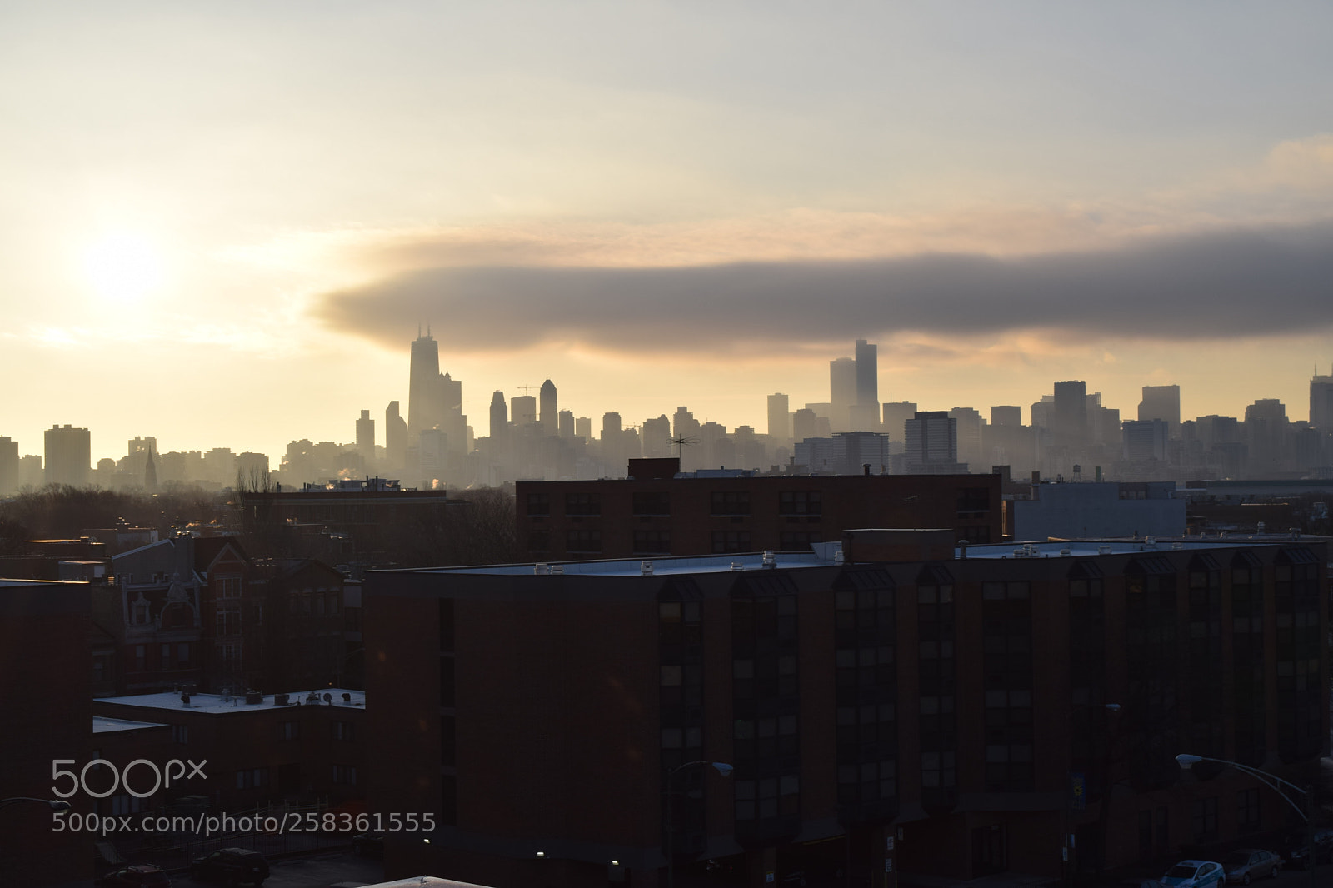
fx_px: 2221
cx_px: 666
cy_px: 444
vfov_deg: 22.6
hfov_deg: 33.4
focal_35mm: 60
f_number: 14
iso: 100
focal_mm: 40
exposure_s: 1/200
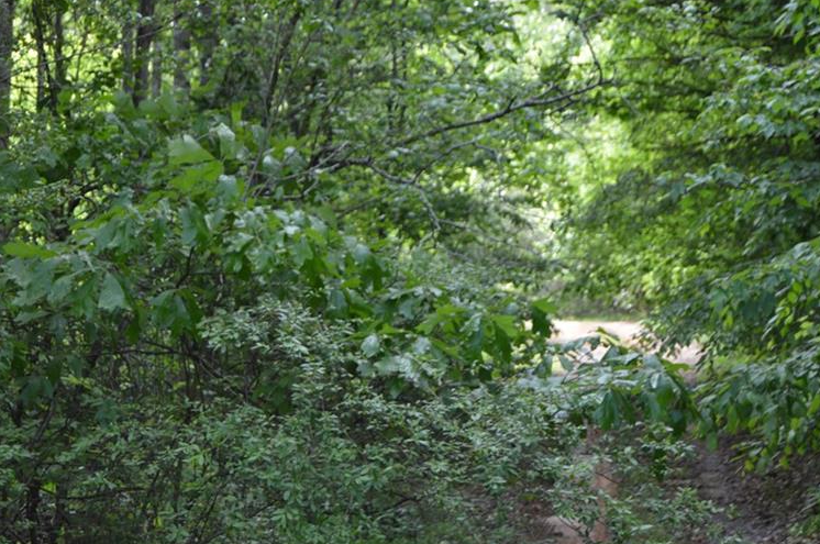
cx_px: 279
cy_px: 346
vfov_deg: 14.7
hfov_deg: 21.9
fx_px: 2108
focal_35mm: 93
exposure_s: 1/125
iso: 360
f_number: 5.6
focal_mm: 45
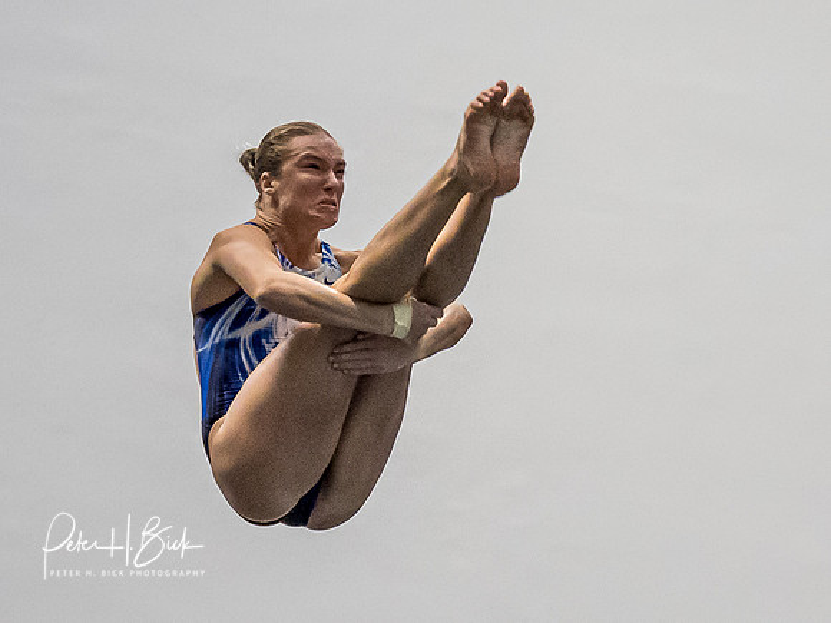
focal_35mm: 470
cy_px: 319
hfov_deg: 4.2
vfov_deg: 3.2
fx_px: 11294
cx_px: 439
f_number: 2.8
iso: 4000
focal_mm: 90
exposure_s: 1/1600
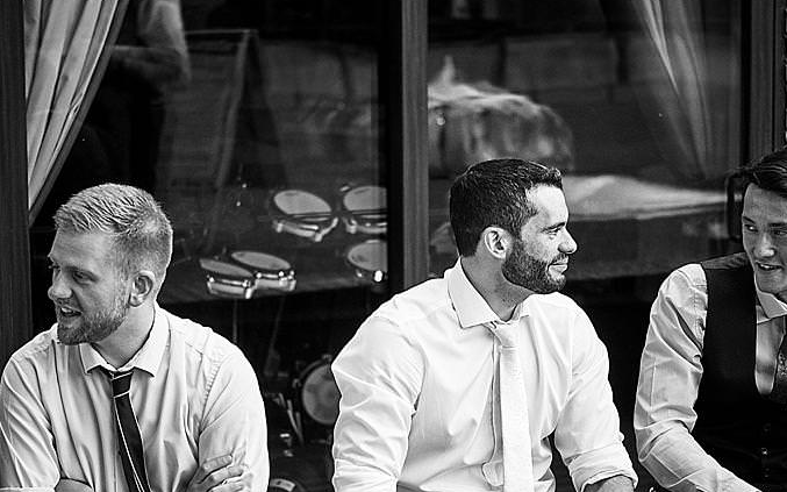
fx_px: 2423
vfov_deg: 11.6
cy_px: 297
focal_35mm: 113
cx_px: 422
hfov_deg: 18.4
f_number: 2
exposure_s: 1/640
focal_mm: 50
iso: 800
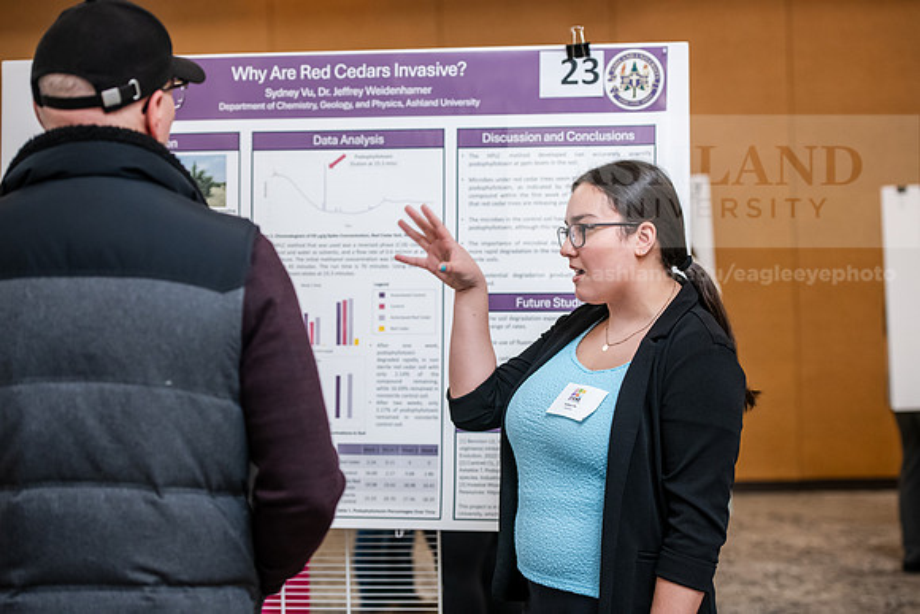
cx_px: 460
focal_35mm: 80
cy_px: 307
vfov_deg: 17.1
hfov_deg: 25.4
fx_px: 2045
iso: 2000
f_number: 3.5
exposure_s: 1/200
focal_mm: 80
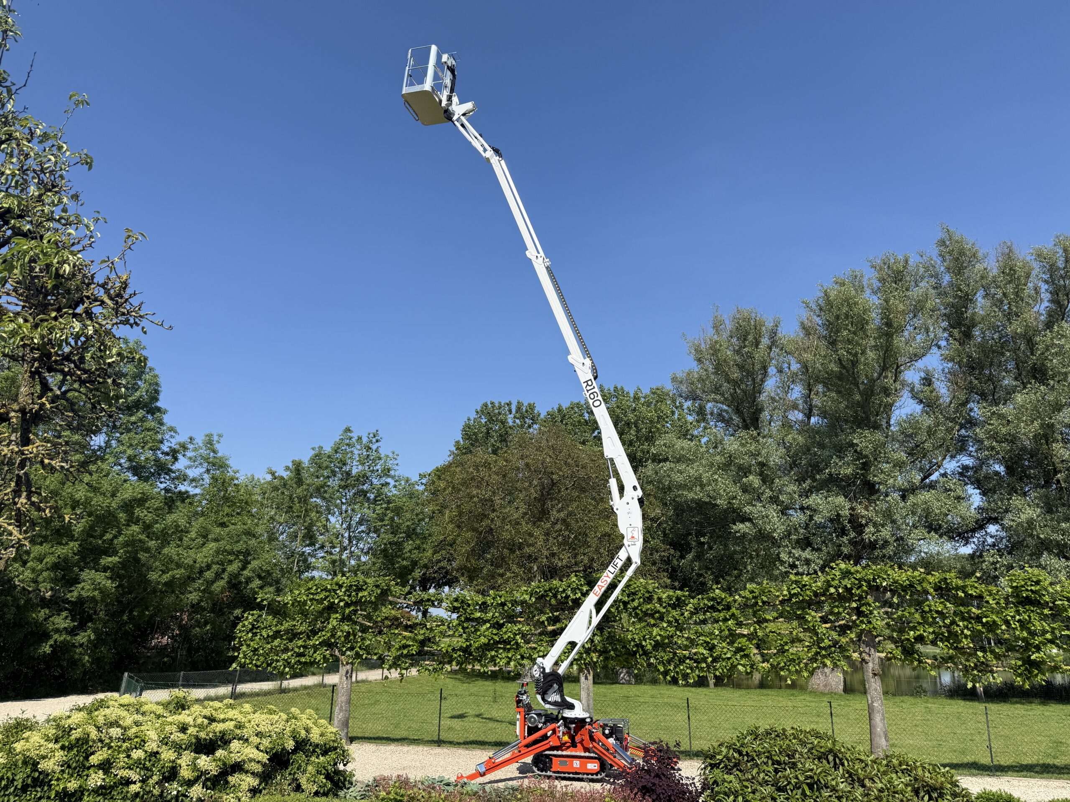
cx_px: 535
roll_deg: -0.6
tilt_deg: +18.3
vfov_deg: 56.8
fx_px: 742
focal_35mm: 24
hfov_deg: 71.6
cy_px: 401
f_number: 1.78
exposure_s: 1/4405
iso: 80
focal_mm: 6.76
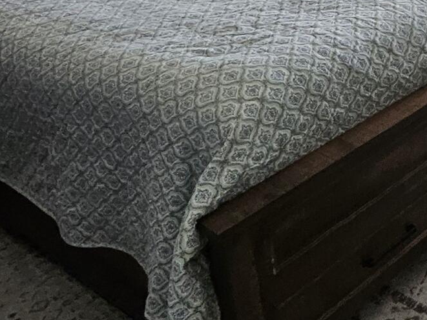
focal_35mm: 59
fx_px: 728
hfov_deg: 25.1
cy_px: -94
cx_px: 638
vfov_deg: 22.3
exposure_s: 1/60
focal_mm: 1.74
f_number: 2.2
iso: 250
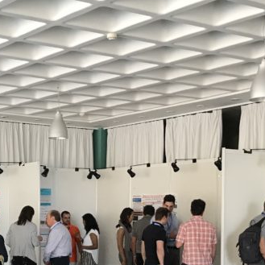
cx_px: 42
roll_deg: -0.2
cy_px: 258
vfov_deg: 21.8
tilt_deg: -3.5
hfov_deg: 22.1
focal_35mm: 77
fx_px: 667
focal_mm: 3.99
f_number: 1.8
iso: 25
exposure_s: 1/33
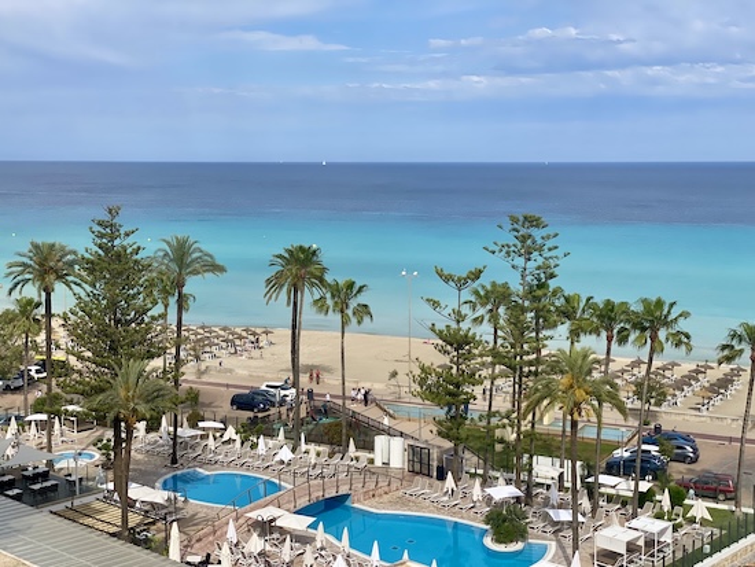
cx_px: 378
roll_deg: -0.7
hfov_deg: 36.8
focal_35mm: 52
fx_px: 1135
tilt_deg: -5.9
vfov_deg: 28.1
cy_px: 284
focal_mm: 6
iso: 25
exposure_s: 1/2994
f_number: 2
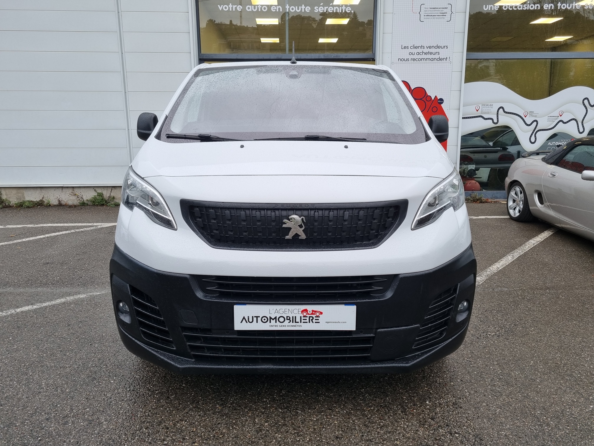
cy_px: 223
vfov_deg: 53.1
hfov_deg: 67.3
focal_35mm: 26
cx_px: 297
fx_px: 446
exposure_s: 1/186
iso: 50
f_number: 1.8
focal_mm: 5.4
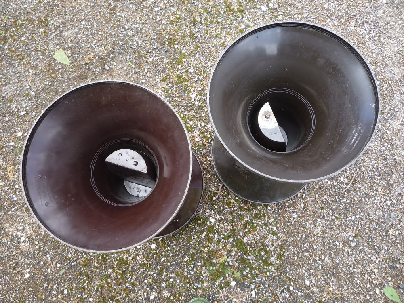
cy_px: 152
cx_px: 202
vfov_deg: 46.8
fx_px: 350
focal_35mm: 30
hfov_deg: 60.0
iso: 100
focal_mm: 5.2
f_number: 3.5
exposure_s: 1/100
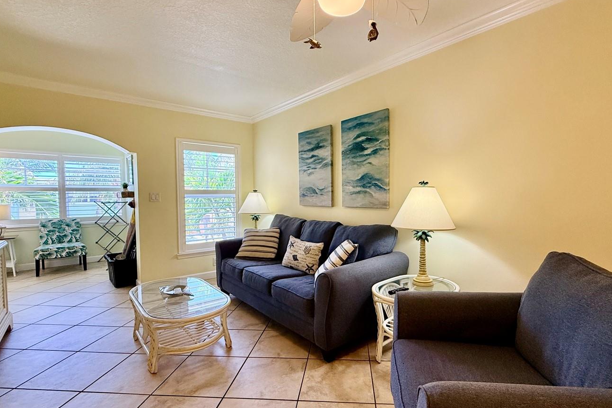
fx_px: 306
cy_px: 211
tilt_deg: -2.4
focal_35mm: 18
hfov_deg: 89.9
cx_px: 326
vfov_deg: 67.4
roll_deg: +0.7
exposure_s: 1/120
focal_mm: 2.22
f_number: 2.2
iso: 160
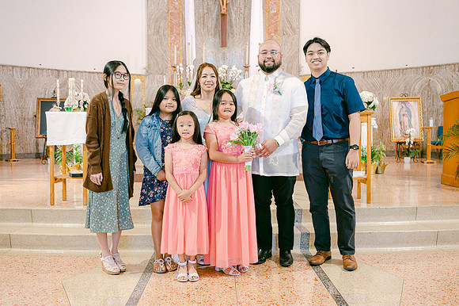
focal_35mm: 36
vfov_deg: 37.2
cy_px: 153
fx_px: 454
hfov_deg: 53.7
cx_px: 230
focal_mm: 35
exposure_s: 1/100
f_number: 4
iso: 1600
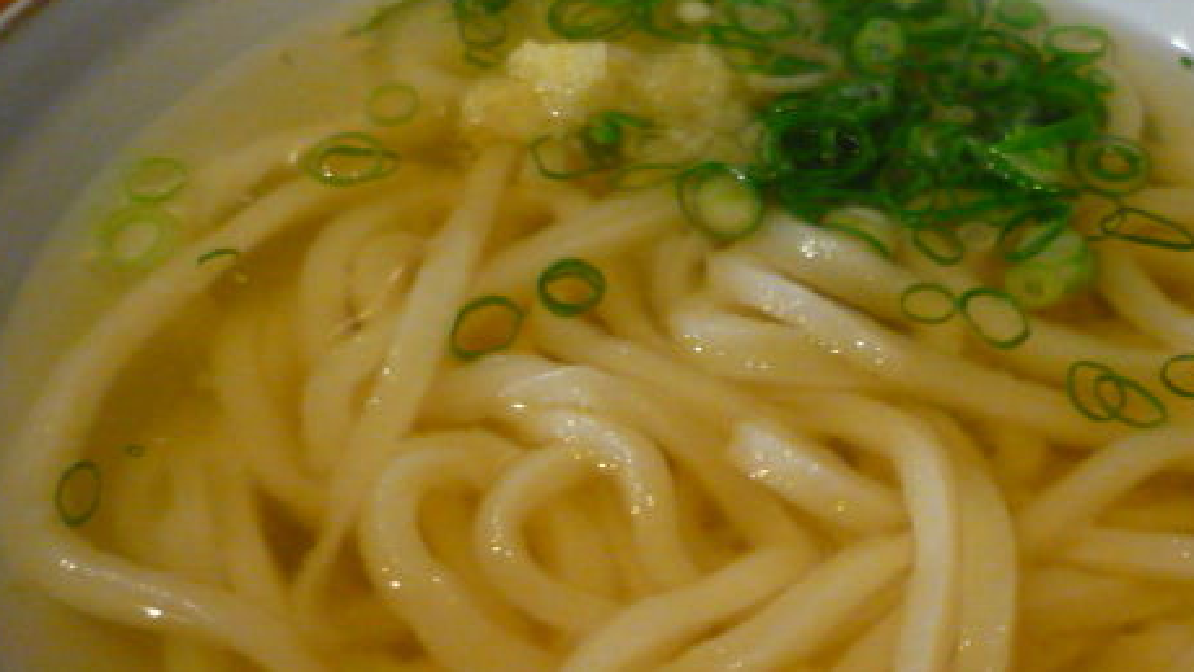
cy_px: 480
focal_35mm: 50
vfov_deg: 23.8
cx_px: 755
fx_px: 1583
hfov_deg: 41.0
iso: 800
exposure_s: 1/40
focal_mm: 5.5
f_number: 2.8
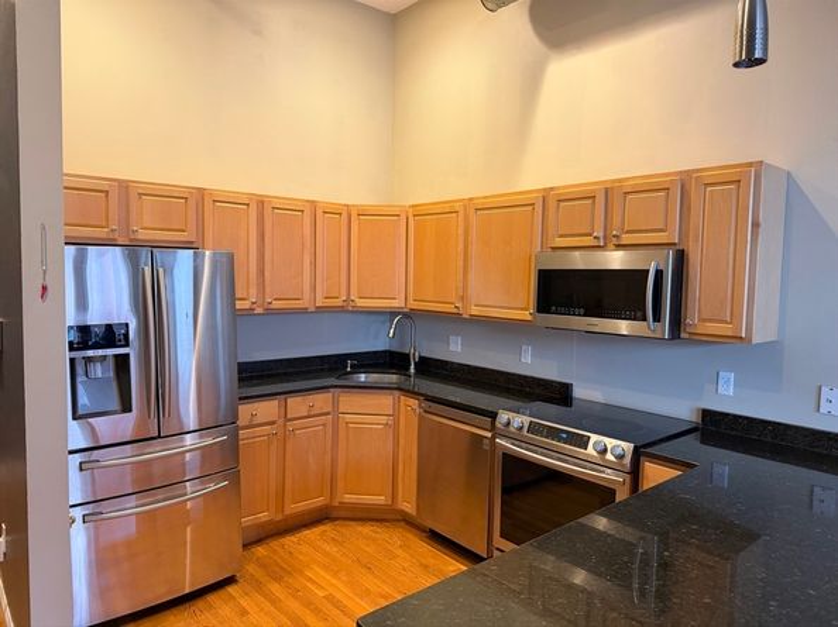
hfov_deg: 71.6
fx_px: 581
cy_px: 314
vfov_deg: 56.8
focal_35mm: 24
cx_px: 419
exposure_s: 1/59
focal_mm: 6.76
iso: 400
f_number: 1.78
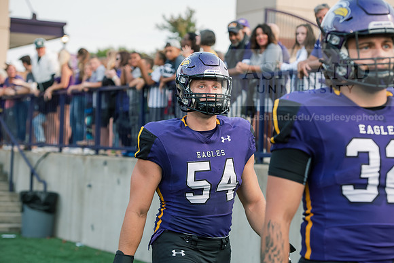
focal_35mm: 98
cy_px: 132
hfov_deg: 20.8
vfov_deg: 14.0
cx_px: 197
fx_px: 1073
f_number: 4.5
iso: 800
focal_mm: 98
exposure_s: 1/400
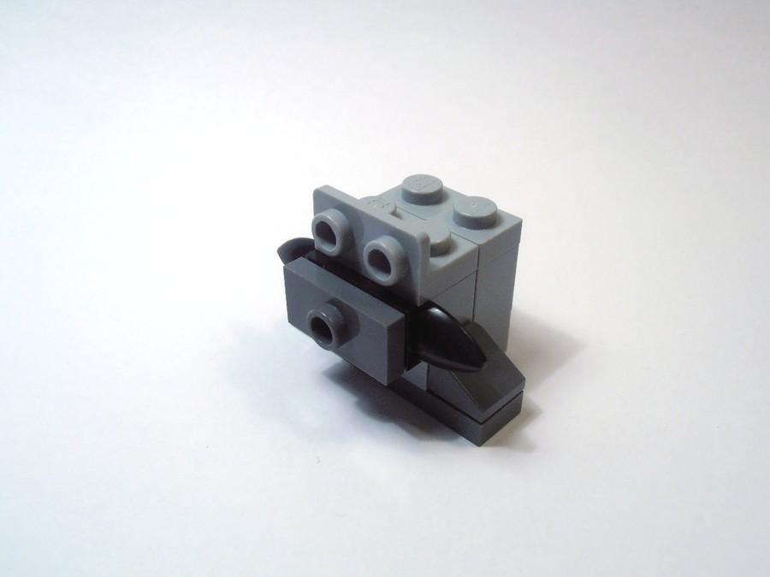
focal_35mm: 37
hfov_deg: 50.1
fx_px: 823
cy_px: 288
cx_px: 385
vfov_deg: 38.7
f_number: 3.9
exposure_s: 1/320
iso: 80
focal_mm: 6.61
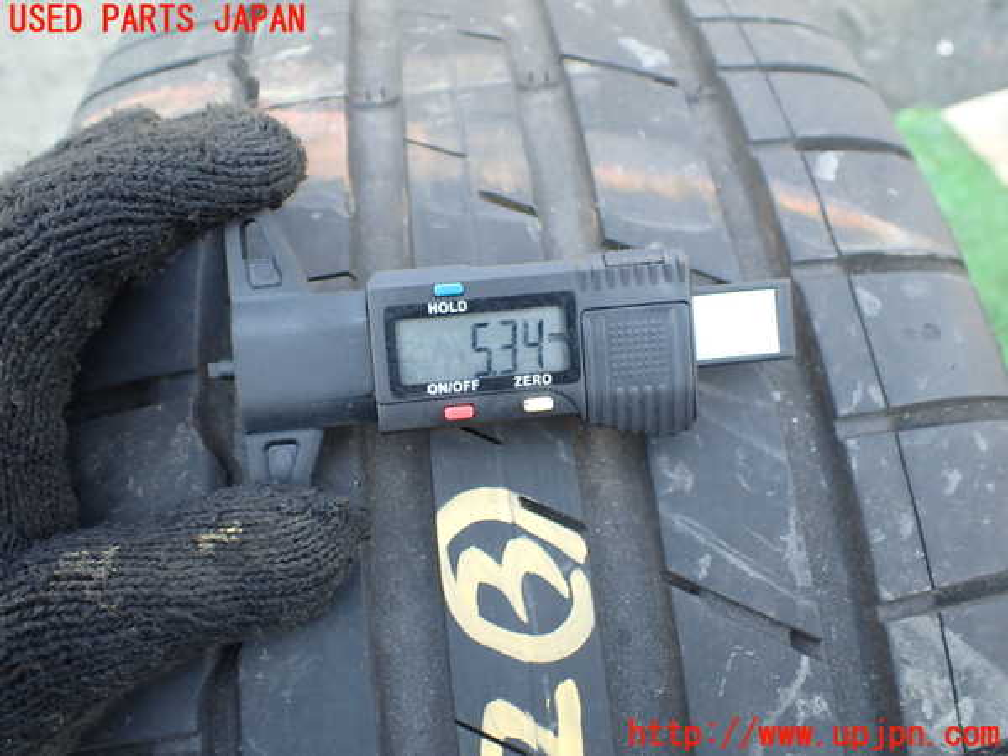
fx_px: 874
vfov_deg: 46.8
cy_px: 378
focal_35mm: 30
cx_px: 504
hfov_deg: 60.0
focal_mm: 5.4
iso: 125
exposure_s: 1/125
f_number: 2.3
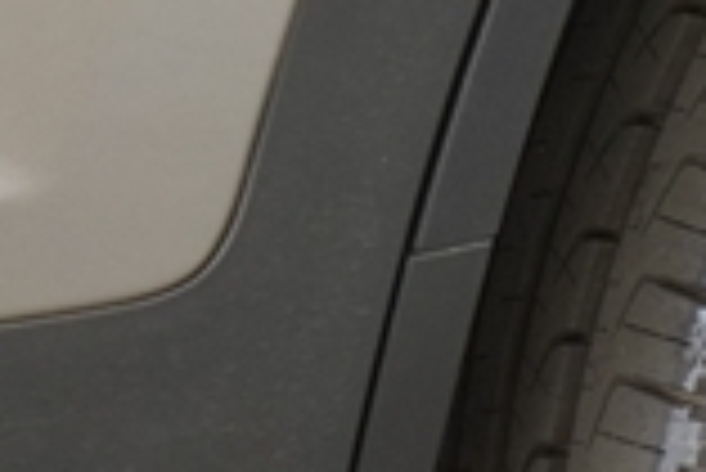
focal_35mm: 566
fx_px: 11110
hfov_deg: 3.6
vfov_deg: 2.4
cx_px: 1605
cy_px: 232
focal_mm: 58
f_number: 4
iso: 800
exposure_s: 1/160
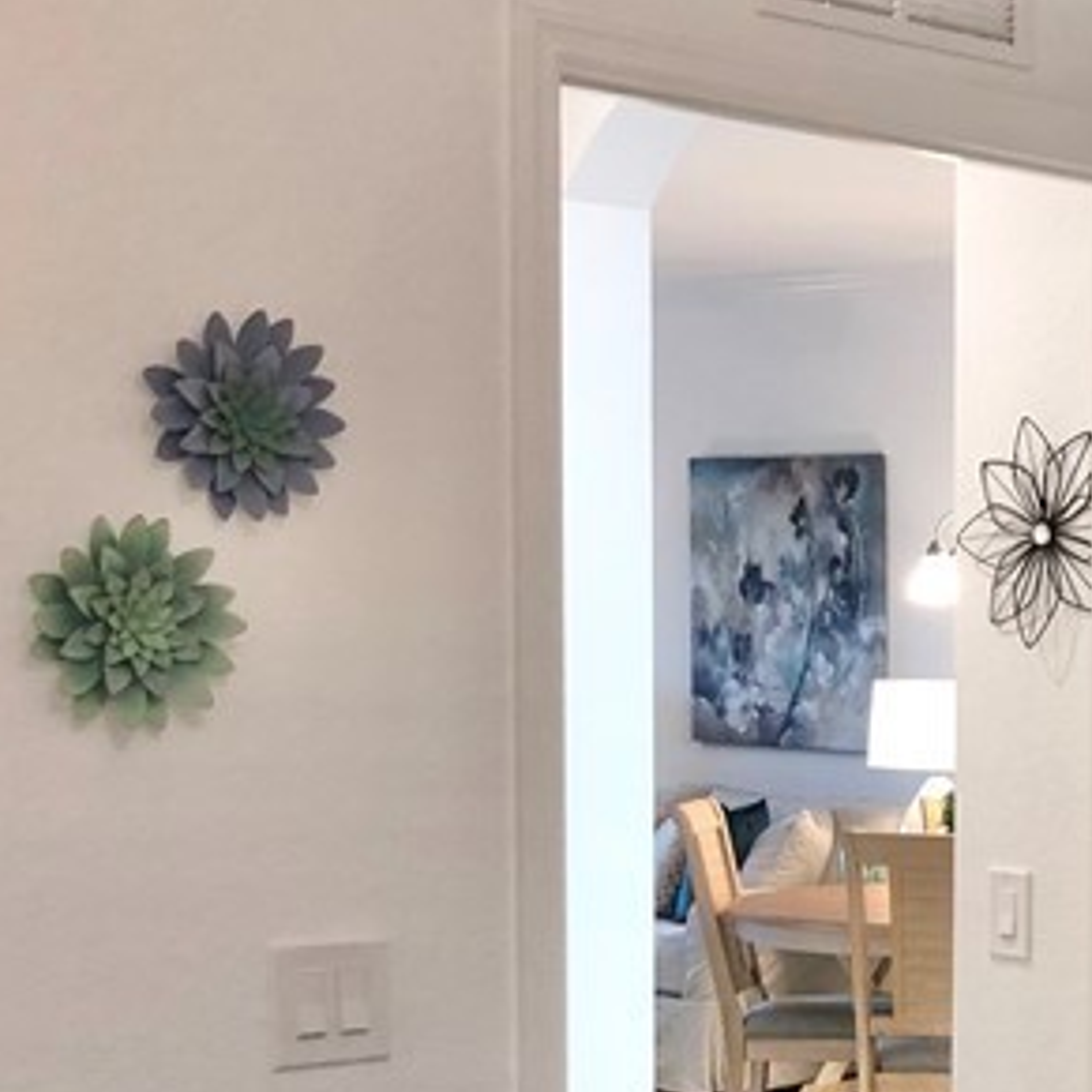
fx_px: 3105
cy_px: 1051
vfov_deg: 19.5
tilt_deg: -6.6
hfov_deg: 18.1
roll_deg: -1.8
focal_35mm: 87
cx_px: 1557
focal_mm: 3.99
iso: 32
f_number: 1.8
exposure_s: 1/24
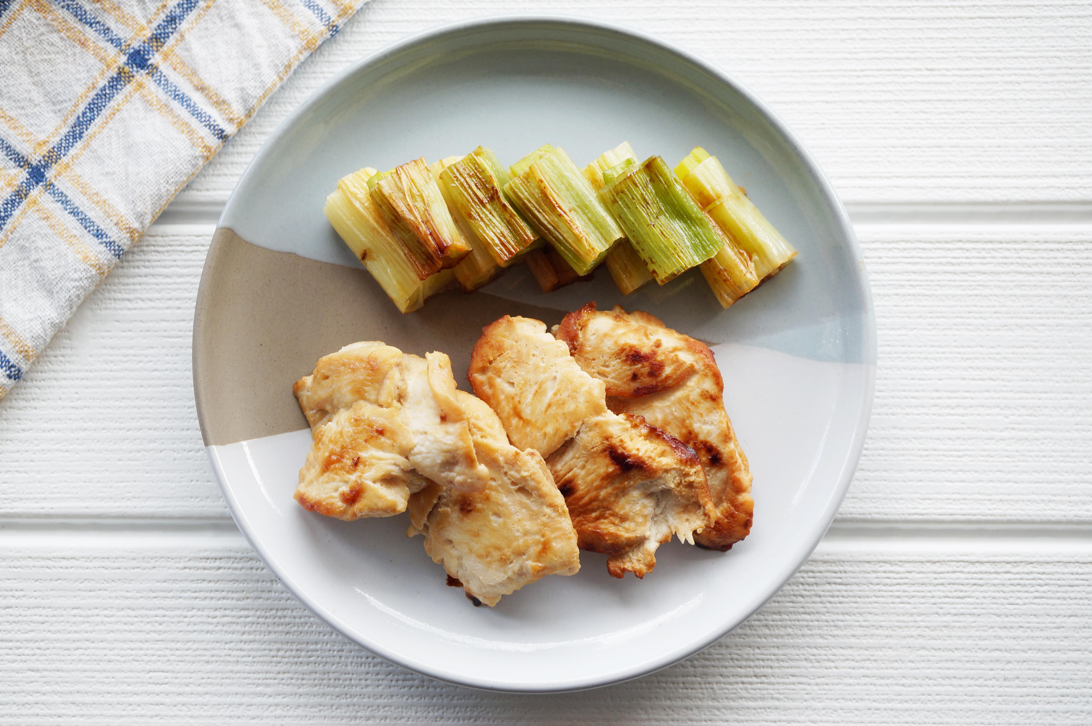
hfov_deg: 43.6
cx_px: 546
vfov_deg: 29.8
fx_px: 1364
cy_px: 363
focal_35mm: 45
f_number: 4.5
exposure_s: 1/80
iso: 200
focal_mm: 30
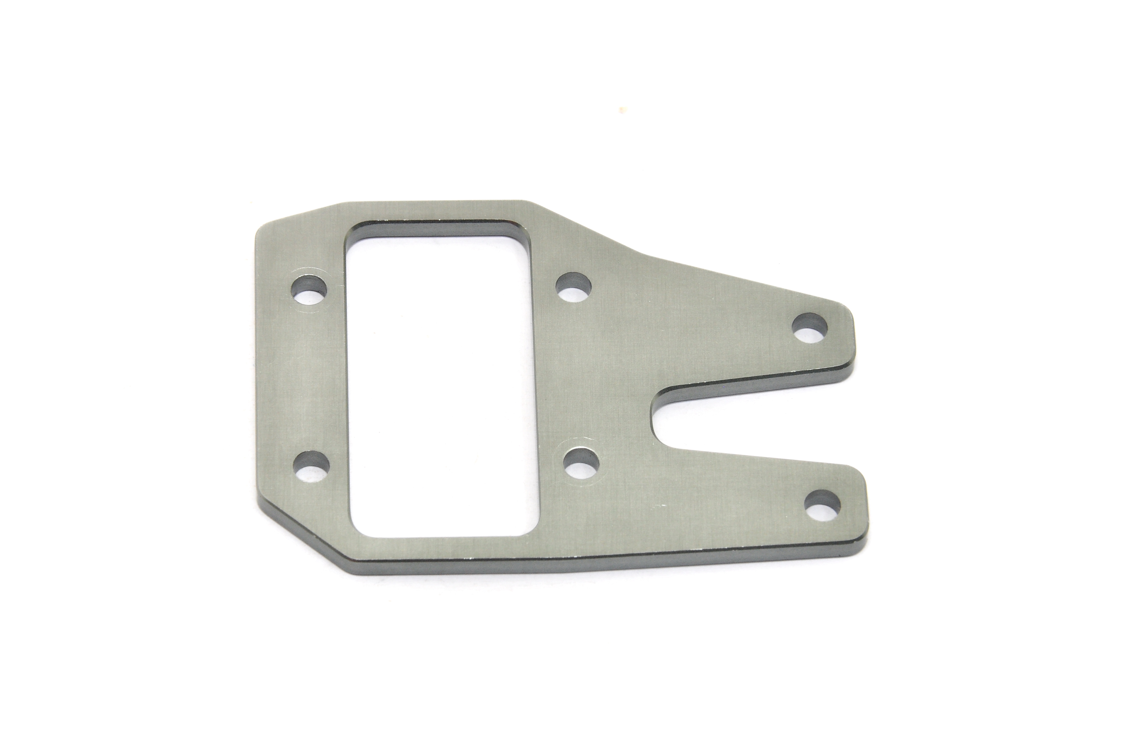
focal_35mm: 300
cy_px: 375
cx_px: 565
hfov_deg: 6.9
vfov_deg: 4.6
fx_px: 9405
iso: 400
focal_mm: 200
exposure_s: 1/60
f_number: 20
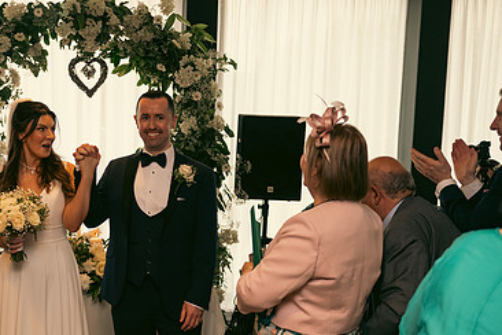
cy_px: 234
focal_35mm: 57
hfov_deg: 34.4
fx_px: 795
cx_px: 132
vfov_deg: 23.6
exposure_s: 1/160
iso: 640
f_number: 3.5
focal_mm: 36
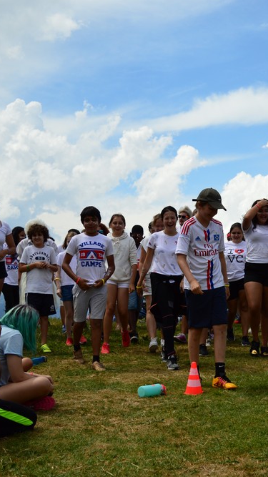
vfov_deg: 39.2
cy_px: 242
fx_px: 670
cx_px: 208
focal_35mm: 53
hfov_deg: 22.4
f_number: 4
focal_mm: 22
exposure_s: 1/1600
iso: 100
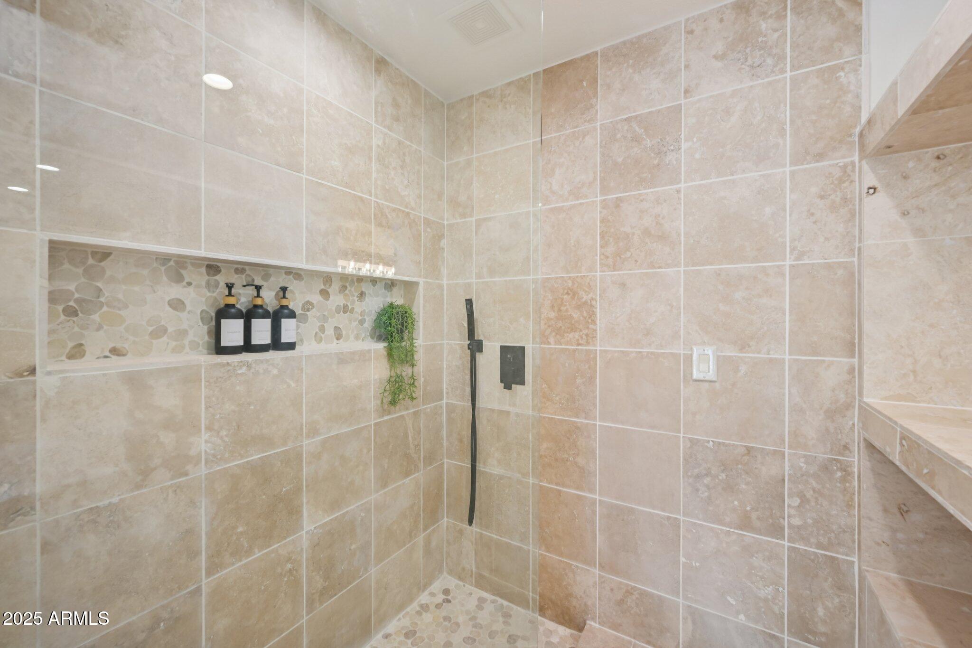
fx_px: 378
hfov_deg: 104.3
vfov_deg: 81.2
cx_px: 486
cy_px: 324
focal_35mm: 14
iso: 500
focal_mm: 14
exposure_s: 1/30
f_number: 8
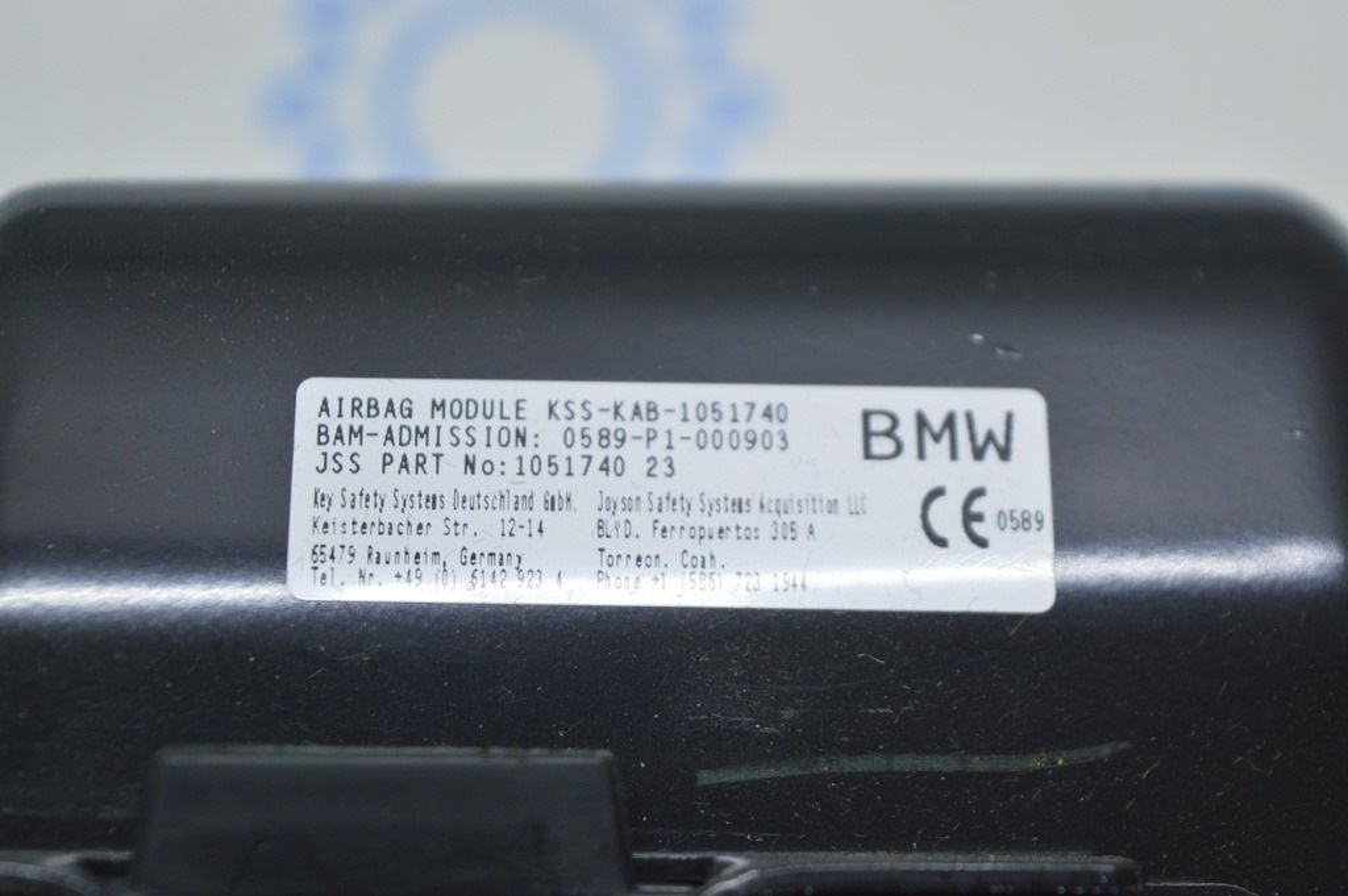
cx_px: 674
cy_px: 448
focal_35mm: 82
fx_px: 3087
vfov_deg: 16.5
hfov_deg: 24.6
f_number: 5.6
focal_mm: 55
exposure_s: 1/40
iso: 400
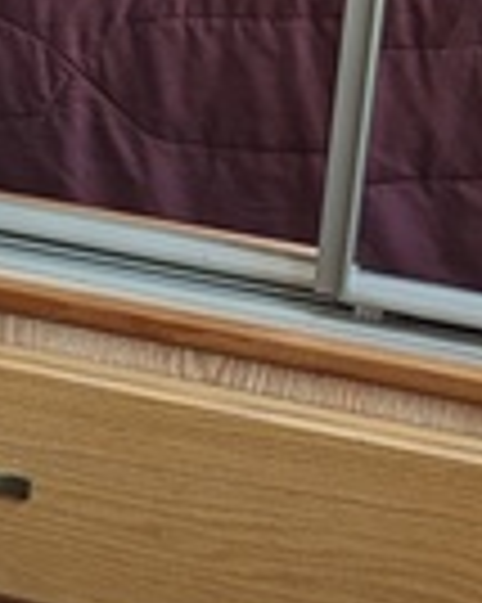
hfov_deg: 7.2
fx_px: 3374
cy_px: -76
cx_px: -993
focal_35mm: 189
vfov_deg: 10.1
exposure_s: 1/23.8
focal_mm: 6.81
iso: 46
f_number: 1.85
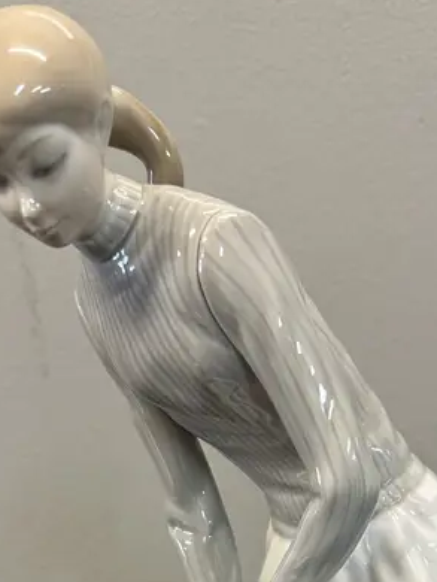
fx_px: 1059
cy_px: 694
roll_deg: -0.5
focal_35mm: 63
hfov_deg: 23.3
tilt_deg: -16.7
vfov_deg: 27.2
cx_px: 267
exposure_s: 1/50
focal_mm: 6.86
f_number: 1.78
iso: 200
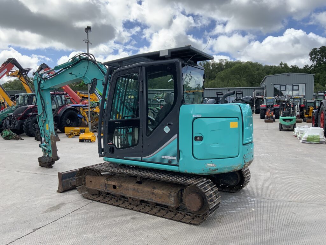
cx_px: 163
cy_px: 122
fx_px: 273
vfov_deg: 48.2
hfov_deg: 61.7
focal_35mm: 29
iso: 16
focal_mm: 3
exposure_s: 1/1195
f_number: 1.8
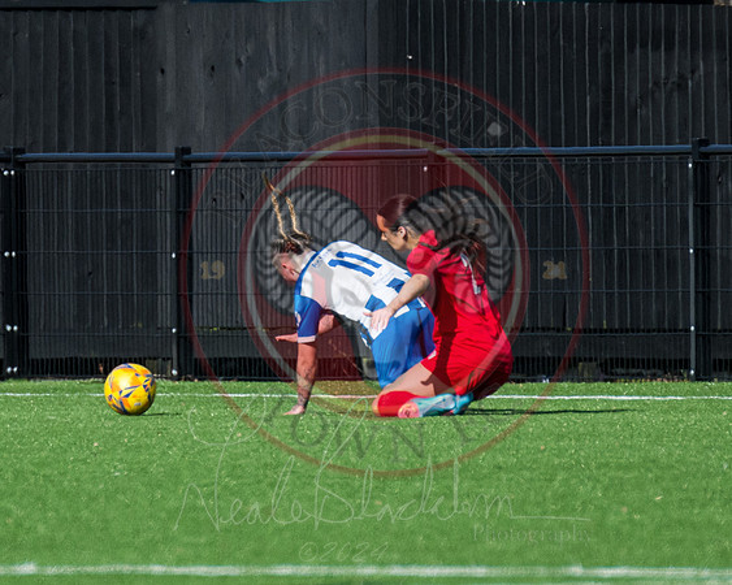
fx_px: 24233
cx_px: 203
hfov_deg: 1.7
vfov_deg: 1.4
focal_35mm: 1119
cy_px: 207
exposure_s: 1/3200
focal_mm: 280
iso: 200
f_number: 4
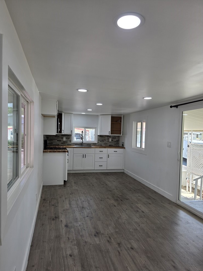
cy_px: 141
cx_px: 100
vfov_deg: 71.6
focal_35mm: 24
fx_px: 188
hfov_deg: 56.8
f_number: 1.7
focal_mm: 6.3
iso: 25
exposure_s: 1/120
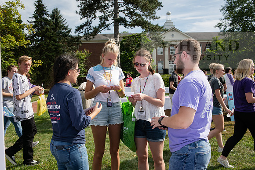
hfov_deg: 58.7
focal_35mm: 32
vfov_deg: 41.1
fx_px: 227
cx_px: 128
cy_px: 85
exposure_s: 1/640
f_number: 5.6
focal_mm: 32
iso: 125
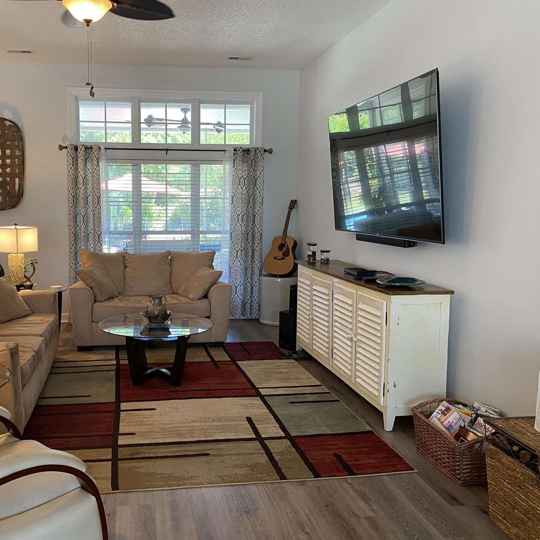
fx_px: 547
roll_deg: -0.4
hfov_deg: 51.8
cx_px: 191
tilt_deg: -6.2
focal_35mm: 31
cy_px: 271
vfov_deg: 52.5
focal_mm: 4.25
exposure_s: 1/60
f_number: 1.8
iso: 100
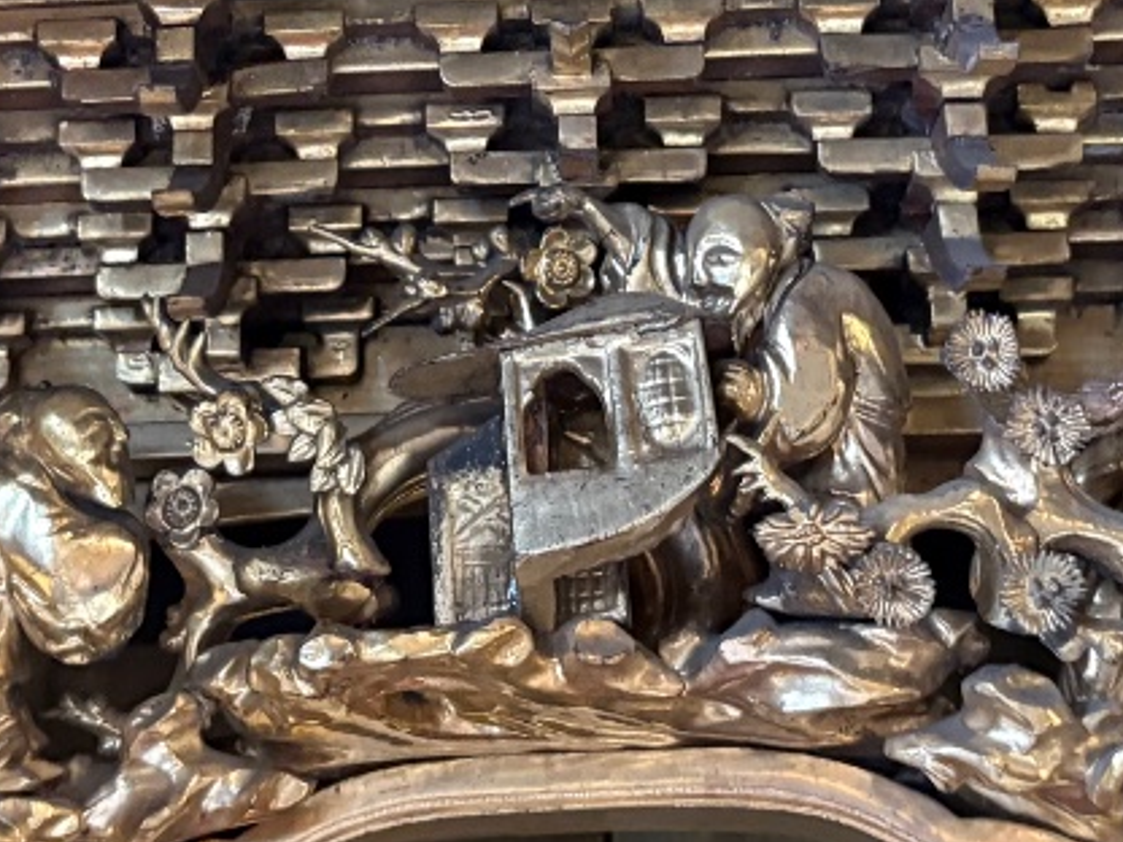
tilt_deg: +32.6
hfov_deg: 26.0
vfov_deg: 19.0
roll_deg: +0.0
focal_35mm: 75
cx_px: 499
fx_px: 2433
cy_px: -22
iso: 500
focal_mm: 5.96
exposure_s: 1/25
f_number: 1.6
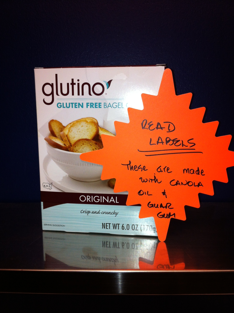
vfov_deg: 52.7
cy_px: 156
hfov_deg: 40.6
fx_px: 316
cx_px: 117
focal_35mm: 35
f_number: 2.8
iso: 80
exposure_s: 1/76
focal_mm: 3.85
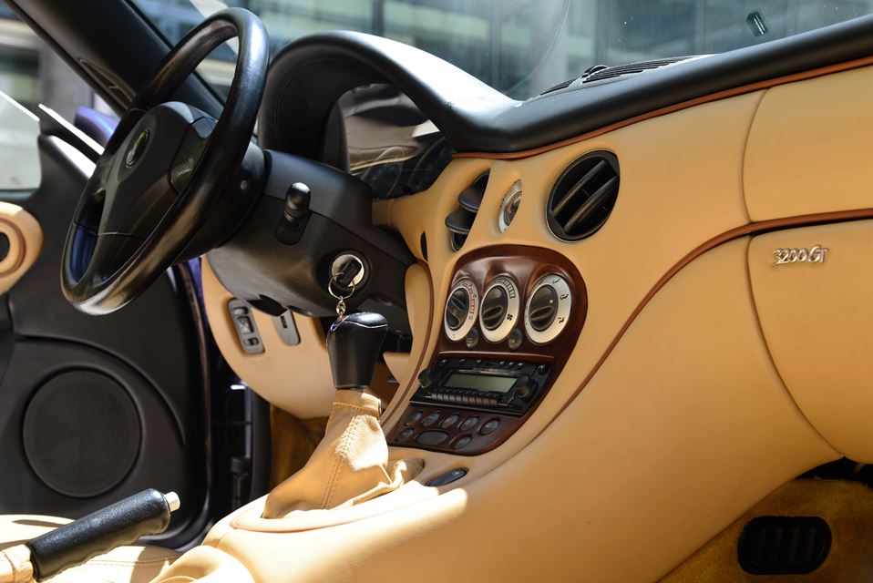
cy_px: 292
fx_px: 1407
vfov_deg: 23.4
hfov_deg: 34.5
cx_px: 436
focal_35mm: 58
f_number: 6.3
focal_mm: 58
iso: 220
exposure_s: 1/160
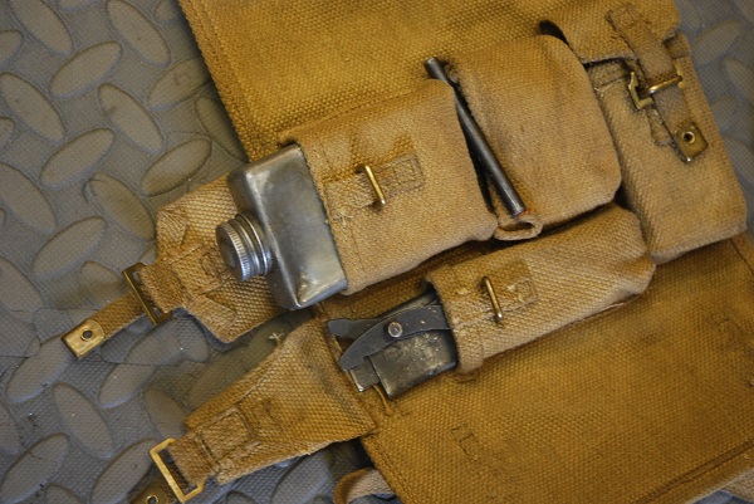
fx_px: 1258
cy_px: 252
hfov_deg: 33.4
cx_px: 377
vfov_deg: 22.7
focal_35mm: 60
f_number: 4.5
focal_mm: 40
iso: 720
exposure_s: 1/30
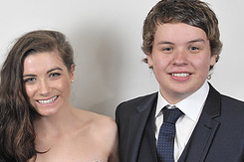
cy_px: 94
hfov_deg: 16.6
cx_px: 58
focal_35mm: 123
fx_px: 833
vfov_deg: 11.1
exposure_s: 1/160
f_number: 7.1
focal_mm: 52
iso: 1000
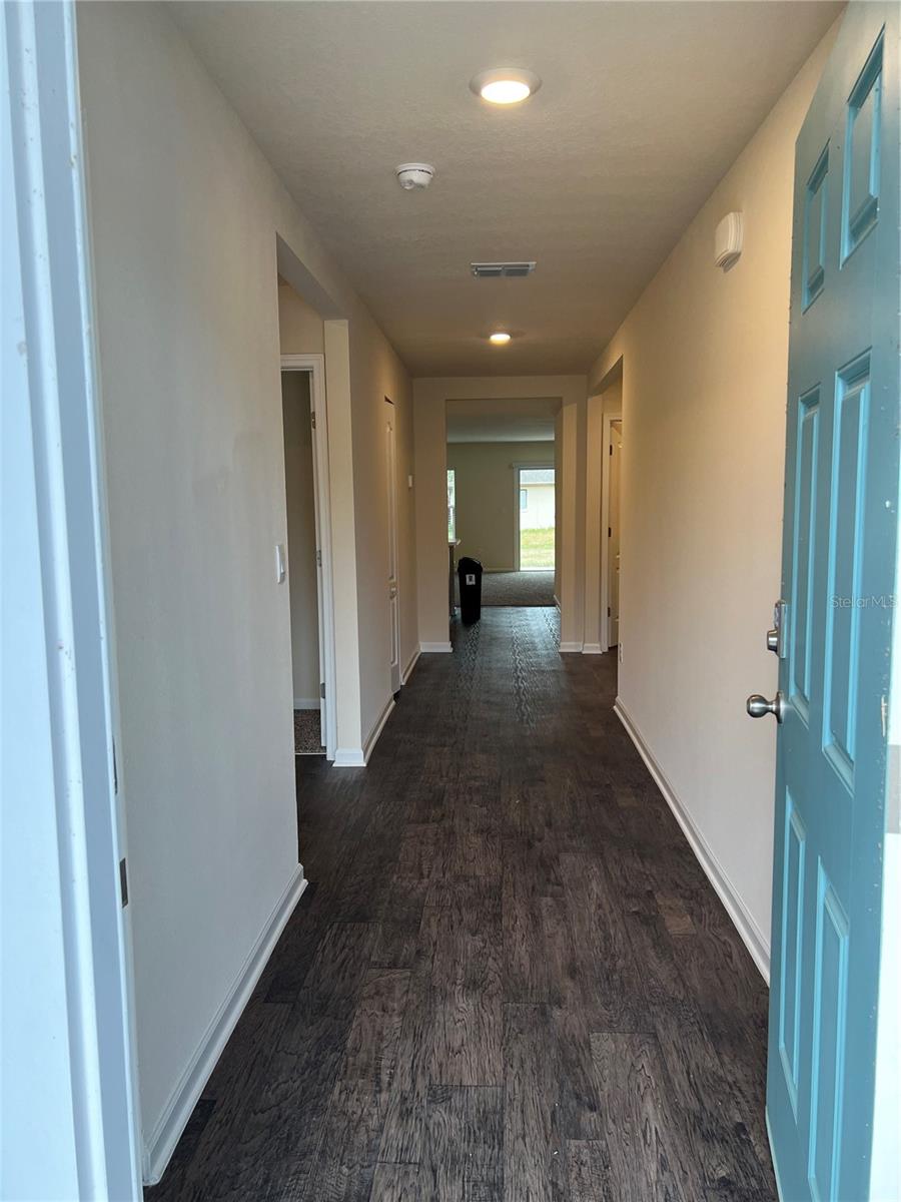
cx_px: 450
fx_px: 902
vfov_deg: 67.3
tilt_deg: -3.0
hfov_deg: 53.1
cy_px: 601
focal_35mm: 26
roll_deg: -0.2
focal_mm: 5.7
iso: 64
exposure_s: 1/120
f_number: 1.5
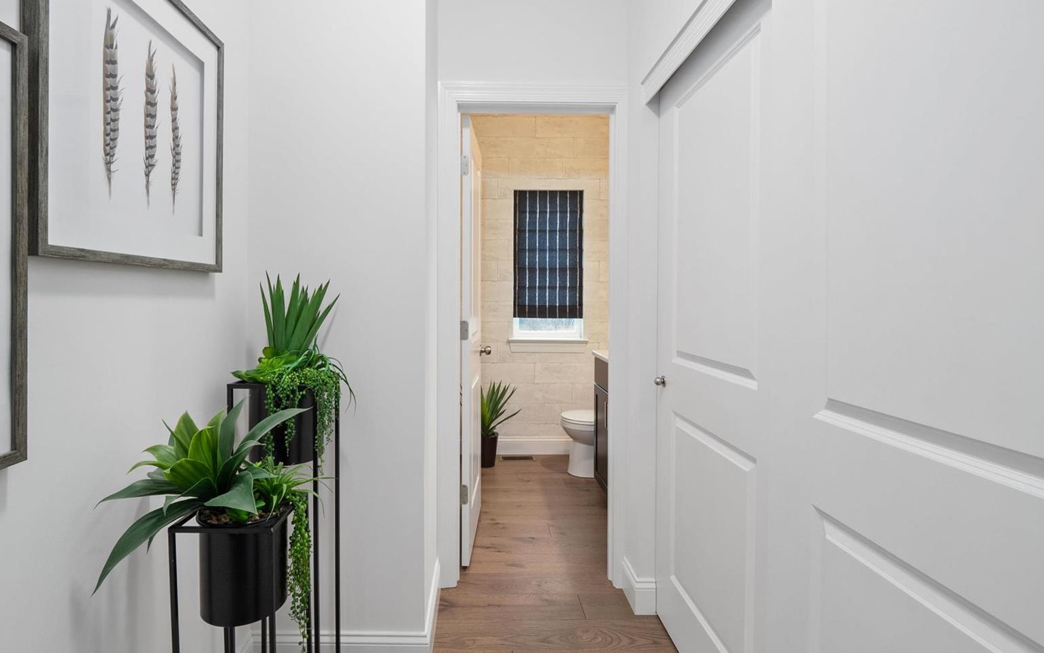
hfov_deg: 94.4
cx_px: 527
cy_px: 300
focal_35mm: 17
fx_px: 484
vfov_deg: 67.9
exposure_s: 1/1.67
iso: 400
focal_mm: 8
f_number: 10
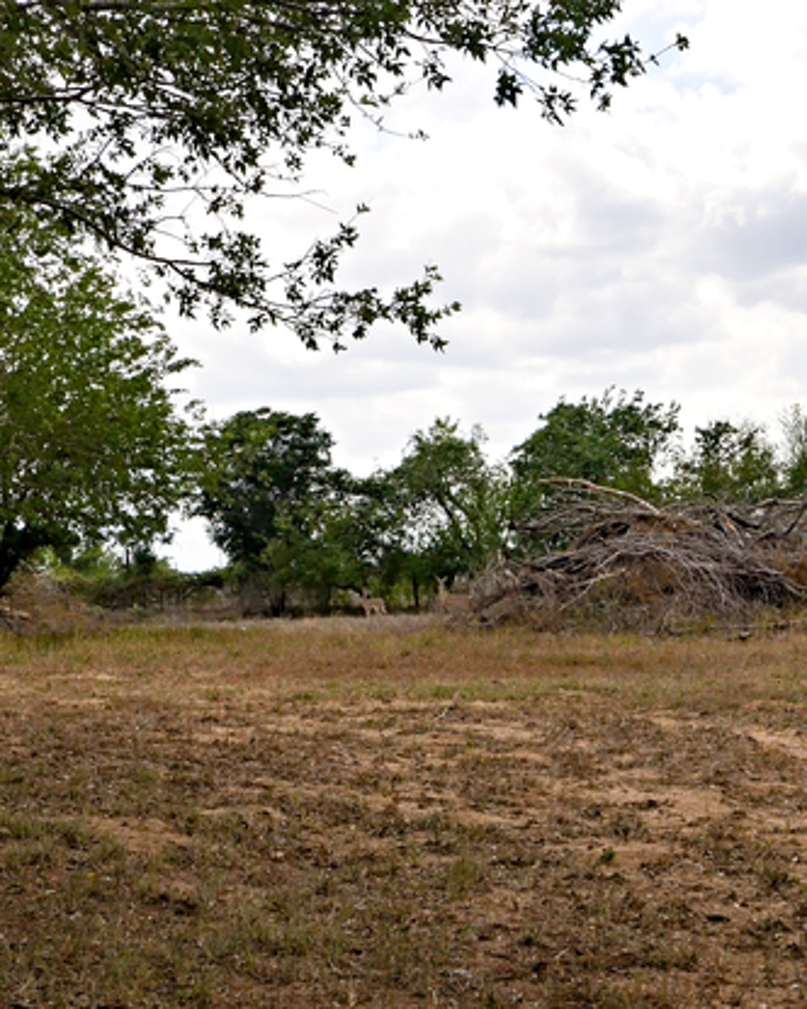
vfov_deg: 36.0
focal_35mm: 52
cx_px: 457
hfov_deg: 29.1
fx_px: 1552
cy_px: 513
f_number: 8
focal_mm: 24
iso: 400
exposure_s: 1/1600
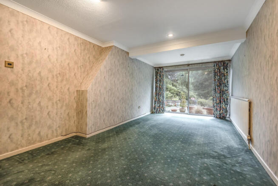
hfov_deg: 96.7
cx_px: 139
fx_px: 124
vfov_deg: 73.8
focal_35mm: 16
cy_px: 93
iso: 200
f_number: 8
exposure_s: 1/13
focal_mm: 16
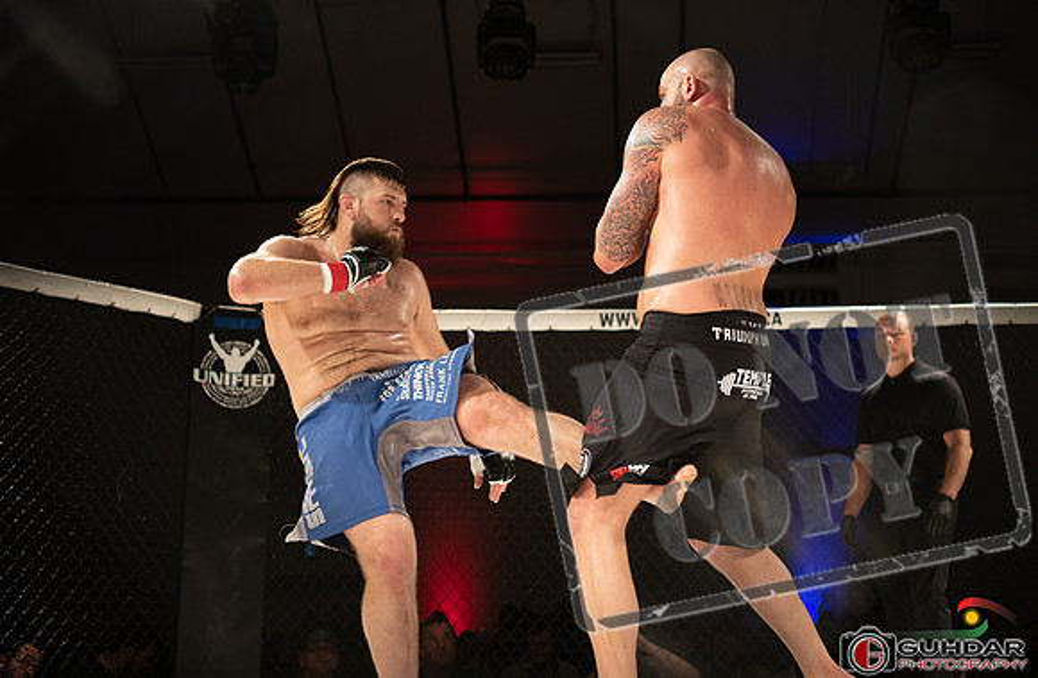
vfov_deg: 23.9
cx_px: 586
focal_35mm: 56
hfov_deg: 35.9
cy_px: 300
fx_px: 1599
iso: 1100
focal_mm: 48
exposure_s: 1/1000
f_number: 2.8
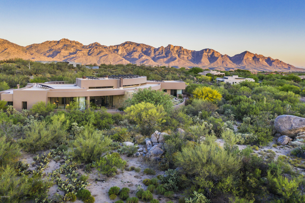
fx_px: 237
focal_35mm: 28
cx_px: 152
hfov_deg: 65.5
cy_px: 102
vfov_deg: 46.4
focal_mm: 10.26
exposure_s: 1/500
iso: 200
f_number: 2.8
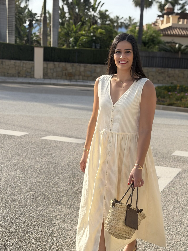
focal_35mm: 64
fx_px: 463
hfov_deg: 22.9
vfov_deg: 30.1
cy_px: 165
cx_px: 101
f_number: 1.78
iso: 64
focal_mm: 6.76
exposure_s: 1/3226
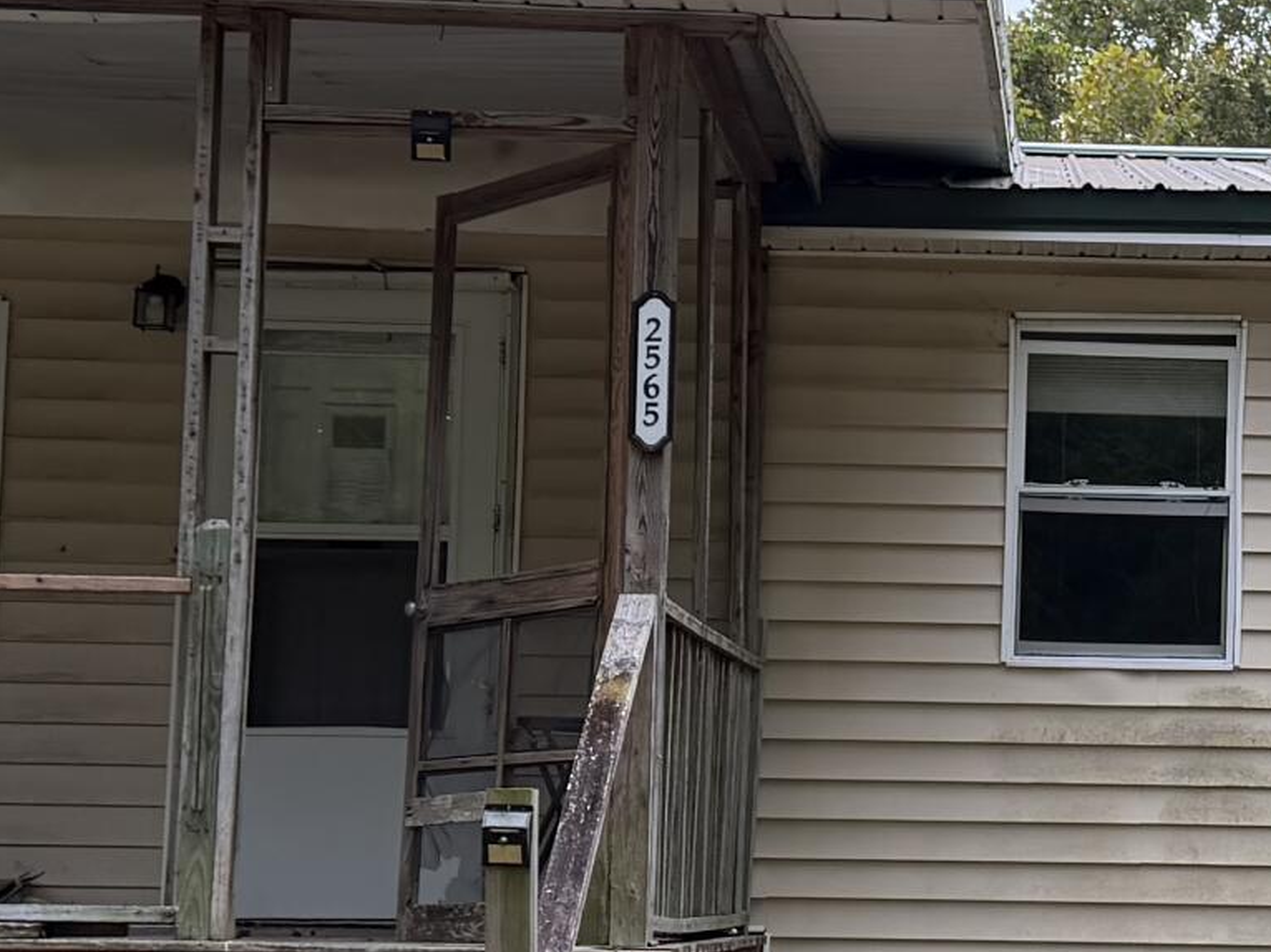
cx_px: 1181
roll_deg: +0.3
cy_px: 551
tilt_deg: +5.3
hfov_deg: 20.4
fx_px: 3450
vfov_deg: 15.7
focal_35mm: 94
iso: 100
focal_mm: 6.76
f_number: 1.78
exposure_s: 1/461
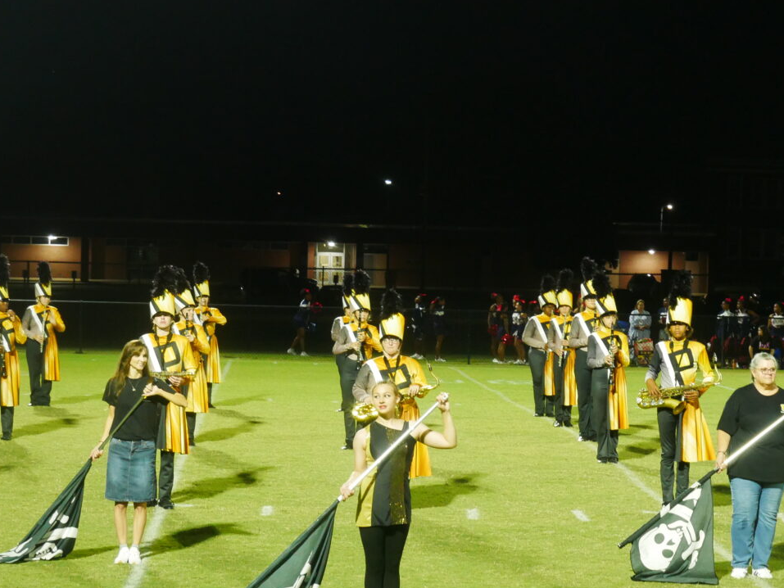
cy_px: 344
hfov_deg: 16.1
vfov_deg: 12.1
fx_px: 2763
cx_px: 409
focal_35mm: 122
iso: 1600
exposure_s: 1/40
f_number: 5.6
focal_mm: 38
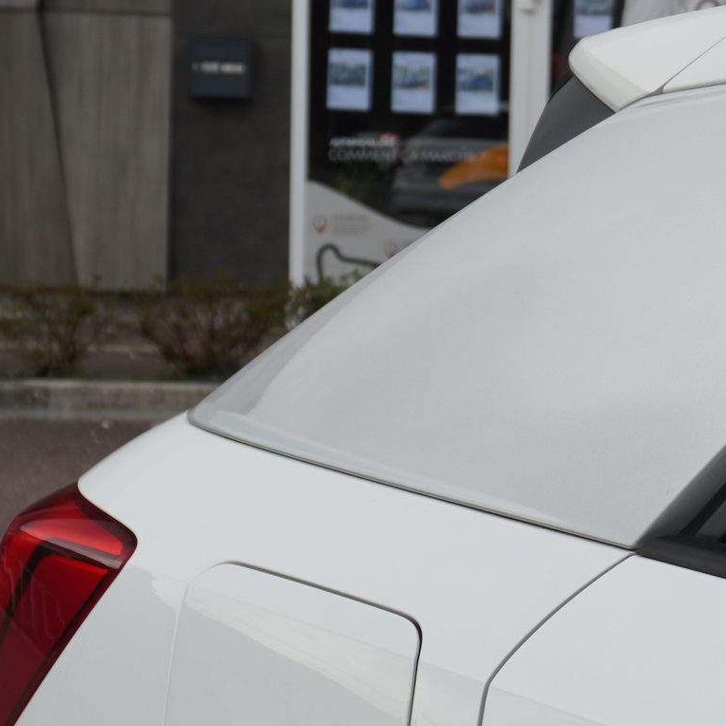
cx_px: 628
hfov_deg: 19.0
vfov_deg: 19.3
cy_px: 357
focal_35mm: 90
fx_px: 2138
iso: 100
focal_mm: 27
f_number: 5.6
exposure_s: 1/320
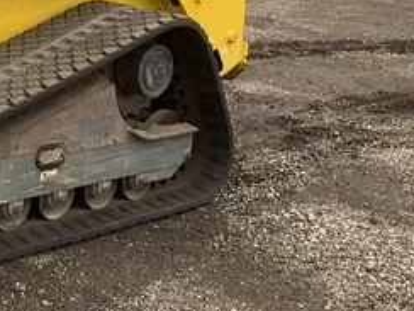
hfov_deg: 19.5
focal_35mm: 89
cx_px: -182
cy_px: -42
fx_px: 1064
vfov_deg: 16.1
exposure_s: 1/122
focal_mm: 3
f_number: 1.8
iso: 32
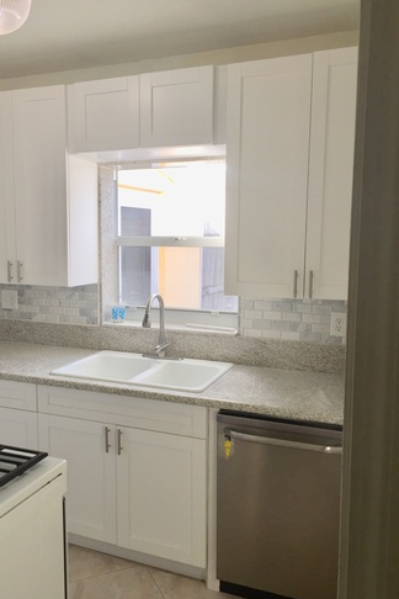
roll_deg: -0.3
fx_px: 515
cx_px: 169
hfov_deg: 42.2
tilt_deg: -6.5
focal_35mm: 31
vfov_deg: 60.3
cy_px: 306
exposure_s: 1/120
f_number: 2.2
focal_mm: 4.15
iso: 40
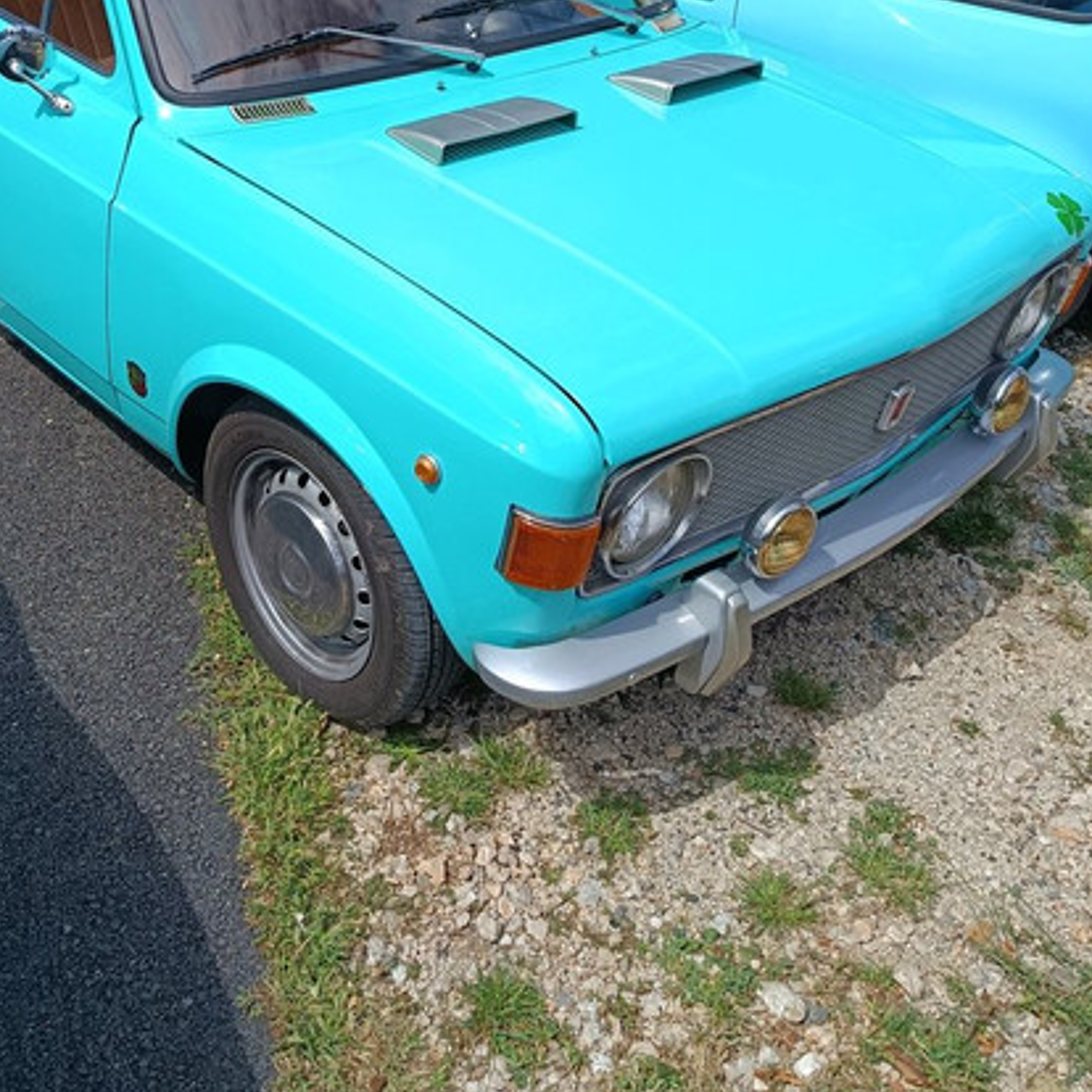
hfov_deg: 40.8
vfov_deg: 39.0
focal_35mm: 41
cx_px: 446
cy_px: 185
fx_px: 1463
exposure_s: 1/636
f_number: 1.7
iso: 51
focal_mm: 5.24
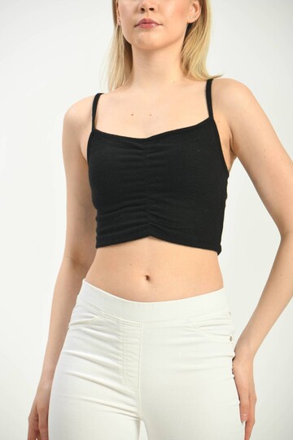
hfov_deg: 6.9
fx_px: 2441
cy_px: 220
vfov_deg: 10.3
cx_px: 146
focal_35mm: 200
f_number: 6.3
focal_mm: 200
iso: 100
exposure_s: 1/160
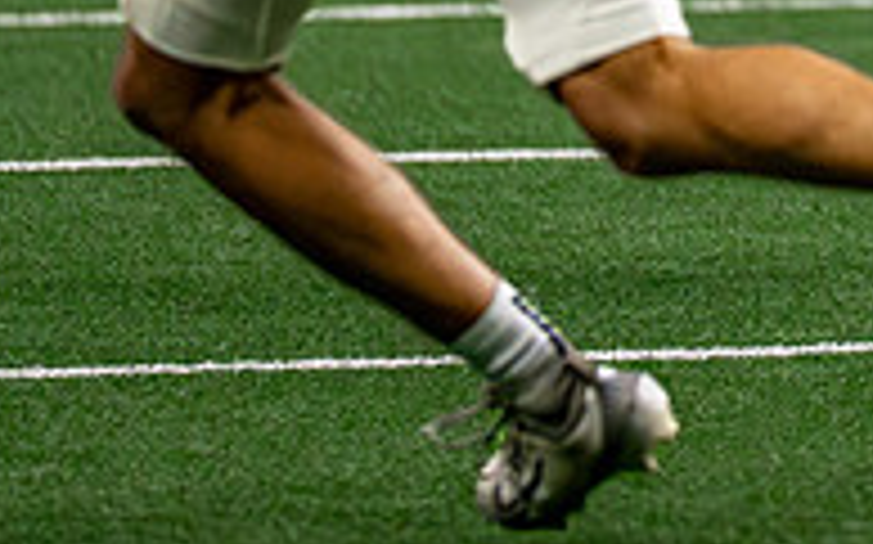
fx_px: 23255
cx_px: 1204
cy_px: -393
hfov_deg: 2.1
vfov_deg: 1.3
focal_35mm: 978
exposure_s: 1/2000
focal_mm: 200
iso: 4000
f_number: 2.8
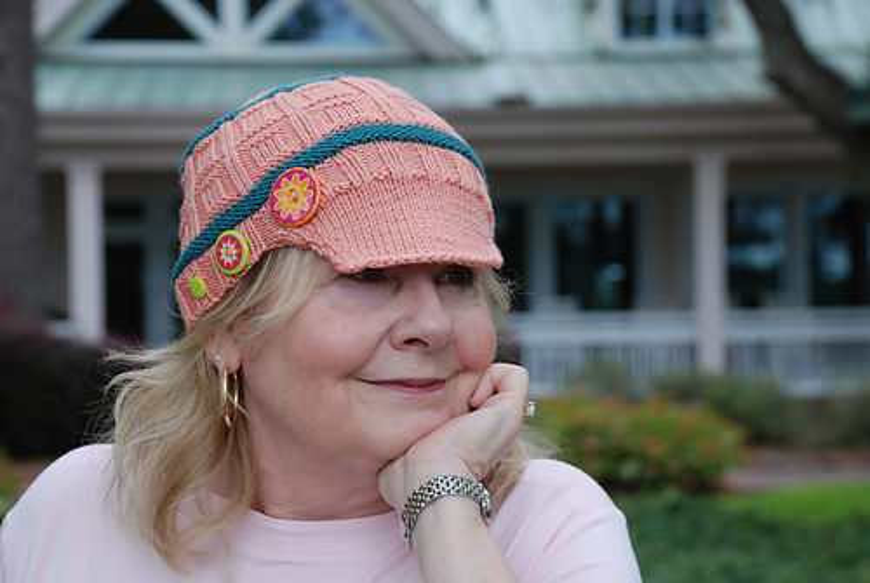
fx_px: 2396
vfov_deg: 13.9
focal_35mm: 99
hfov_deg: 20.6
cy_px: 292
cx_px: 435
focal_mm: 66
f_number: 5.3
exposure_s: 1/125
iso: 200
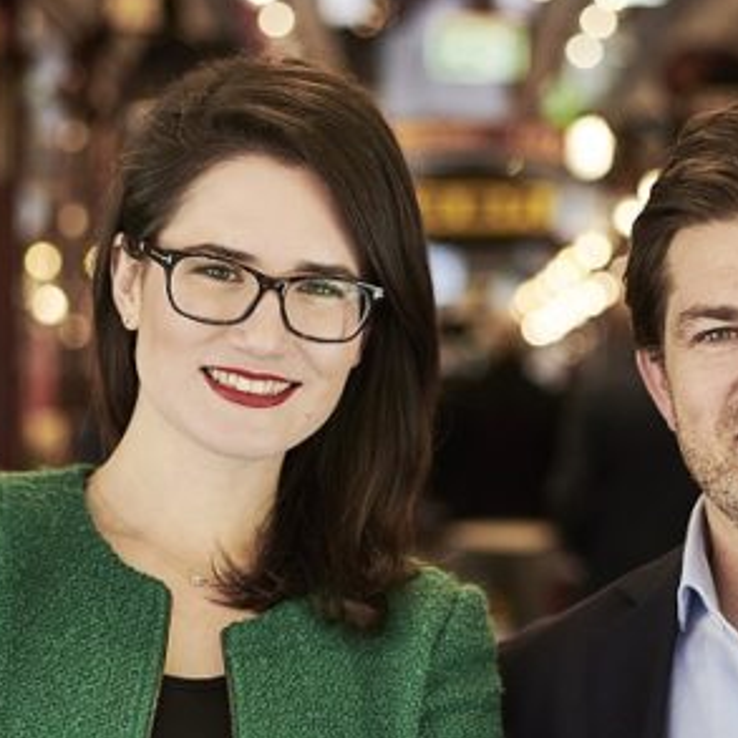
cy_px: 552
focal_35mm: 129
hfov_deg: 13.5
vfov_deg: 13.5
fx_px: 3112
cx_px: 446
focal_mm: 58
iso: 400
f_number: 2.8
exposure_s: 1/100
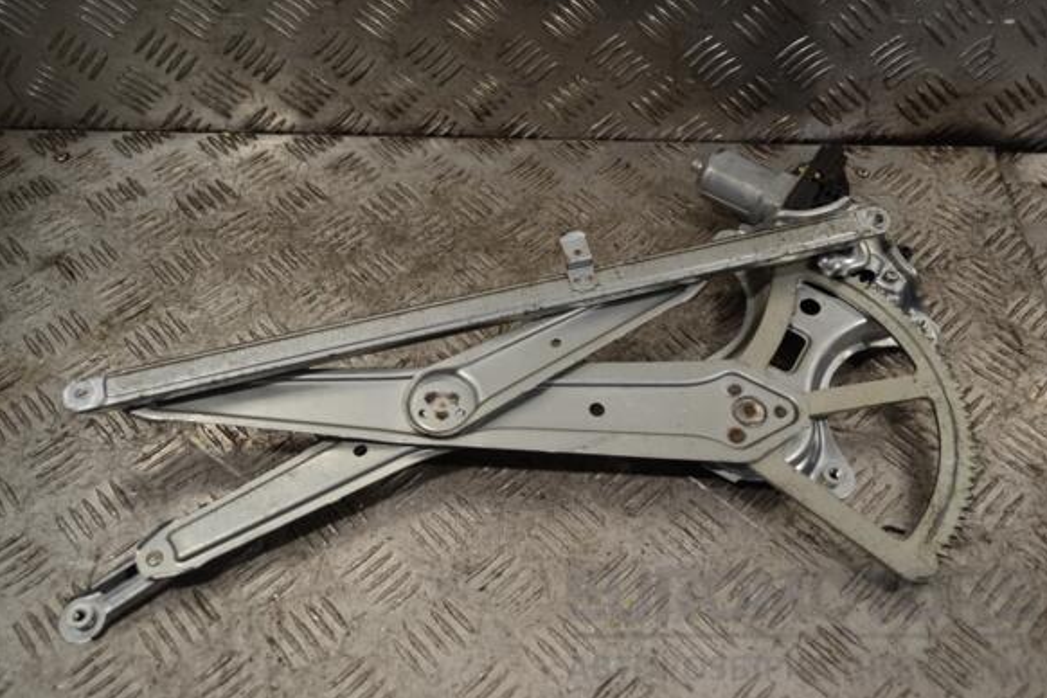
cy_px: 354
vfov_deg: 38.9
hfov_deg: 55.8
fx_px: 989
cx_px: 532
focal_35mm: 34
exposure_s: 1/80
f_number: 4.5
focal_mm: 22
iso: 100
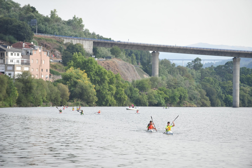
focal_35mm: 200
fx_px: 1399
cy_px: 84
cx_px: 126
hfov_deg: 10.3
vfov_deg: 6.9
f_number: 4.5
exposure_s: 1/1000
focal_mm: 200
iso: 400
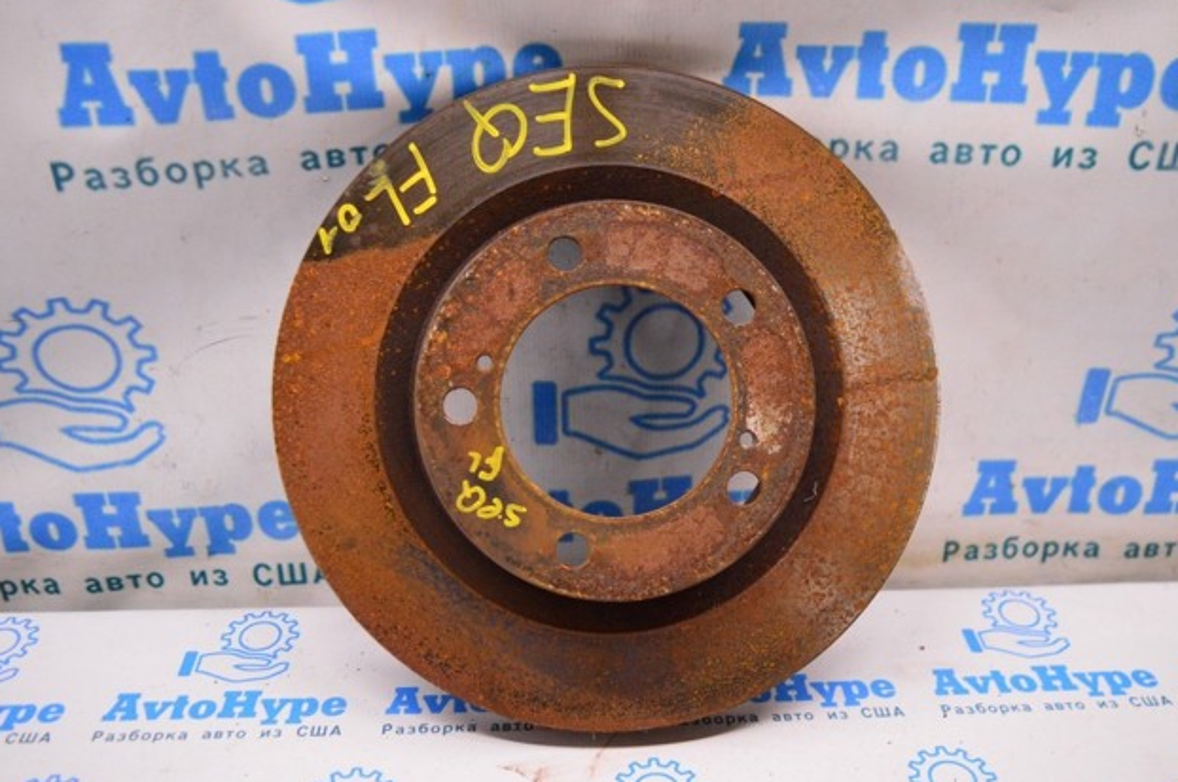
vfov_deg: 37.2
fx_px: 1161
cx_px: 587
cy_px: 389
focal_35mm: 36
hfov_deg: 53.8
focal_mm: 23
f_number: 3.8
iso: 3200
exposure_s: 1/320
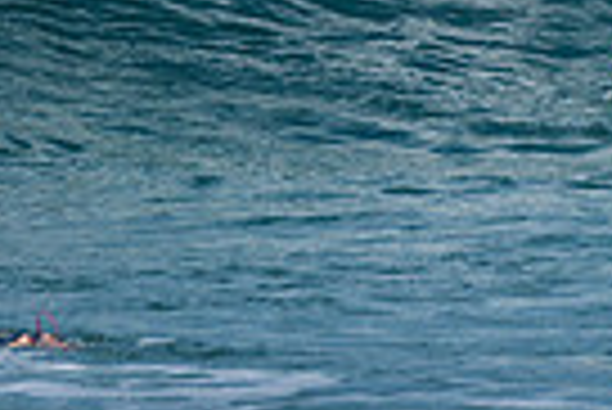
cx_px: -176
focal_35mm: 2128
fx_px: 36214
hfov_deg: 1.0
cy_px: -205
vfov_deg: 0.6
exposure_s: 1/2000
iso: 125
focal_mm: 500
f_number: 5.6
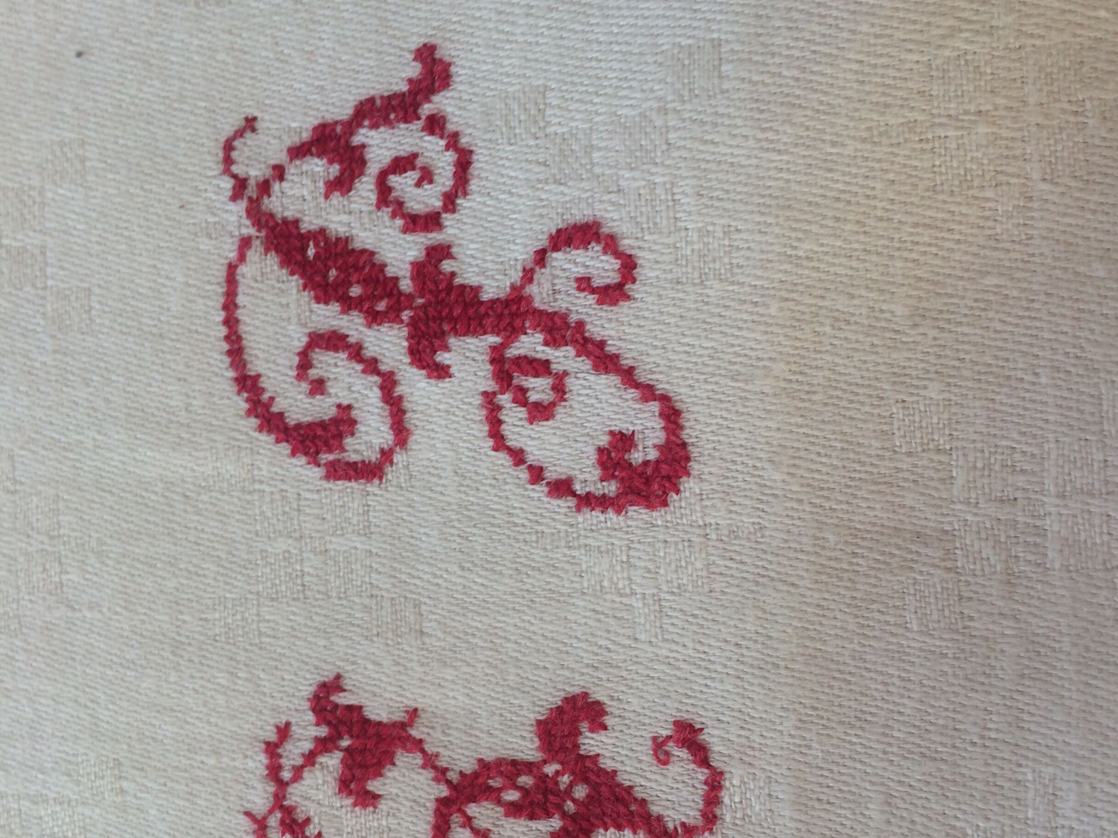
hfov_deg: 47.9
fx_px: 1260
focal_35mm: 39
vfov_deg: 36.6
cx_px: 560
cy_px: 532
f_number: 2.2
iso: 40
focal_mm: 4.15
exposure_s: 1/100
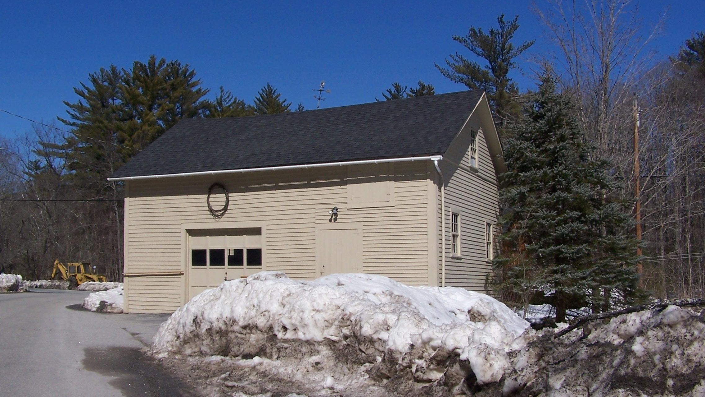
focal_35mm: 42
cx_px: 357
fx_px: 785
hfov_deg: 48.4
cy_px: 193
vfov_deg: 28.3
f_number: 5.6
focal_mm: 6.3
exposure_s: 1/750
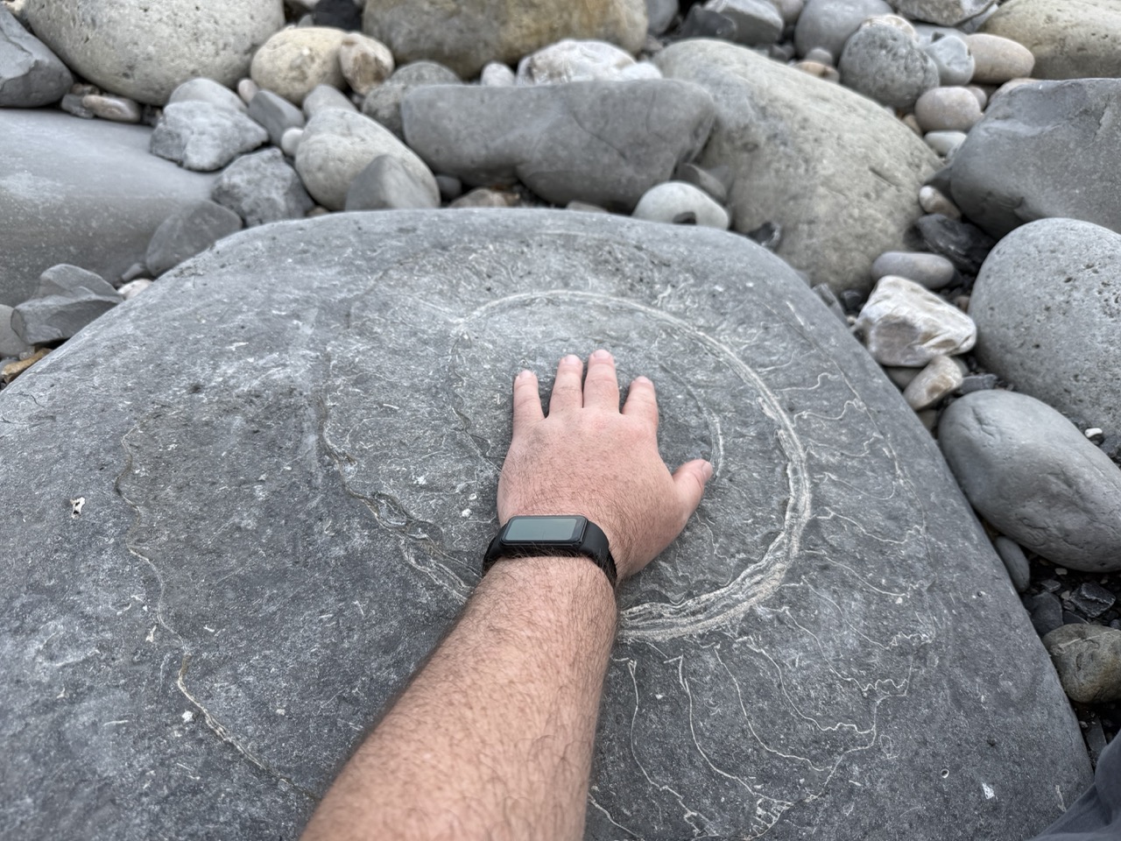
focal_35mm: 24
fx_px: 777
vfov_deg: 56.8
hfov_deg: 71.6
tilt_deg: -47.4
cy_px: 420
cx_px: 560
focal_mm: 6.76
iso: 80
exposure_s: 1/683
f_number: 1.78
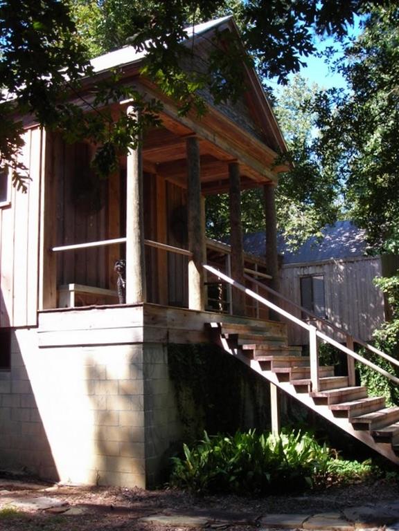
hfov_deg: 37.7
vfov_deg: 49.0
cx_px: 200
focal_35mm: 38
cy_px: 266
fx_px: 584
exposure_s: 1/97.4
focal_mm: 6.3
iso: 50
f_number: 3.2
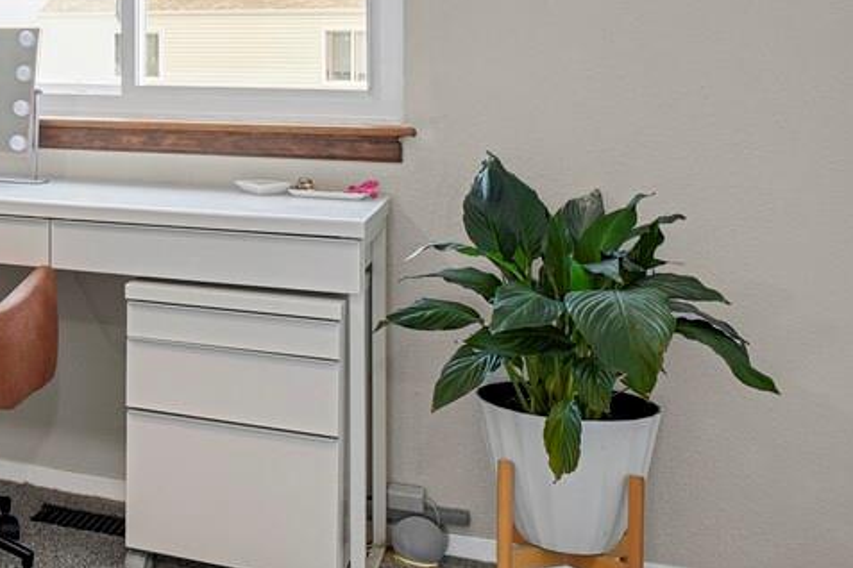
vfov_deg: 23.1
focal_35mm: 57
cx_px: -287
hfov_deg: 28.2
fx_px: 1350
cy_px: 38
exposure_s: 1.6
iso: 250
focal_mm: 17
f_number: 6.3
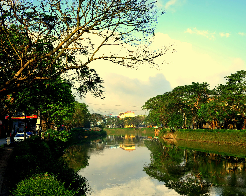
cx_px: 148
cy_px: 99
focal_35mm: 50
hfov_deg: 37.2
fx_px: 364
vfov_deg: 30.3
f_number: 10
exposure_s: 1/100
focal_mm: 44
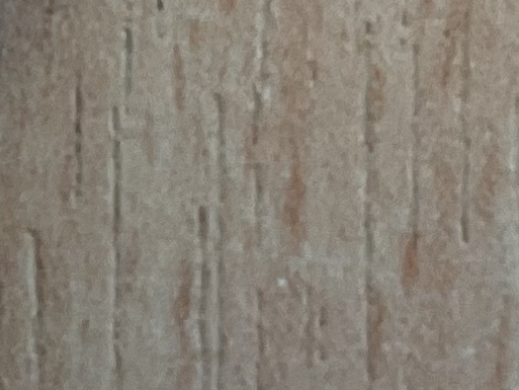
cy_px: -644
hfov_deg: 8.3
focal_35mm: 228
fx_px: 3419
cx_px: -487
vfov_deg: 6.2
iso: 40
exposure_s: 1/120
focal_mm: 3
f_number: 1.8
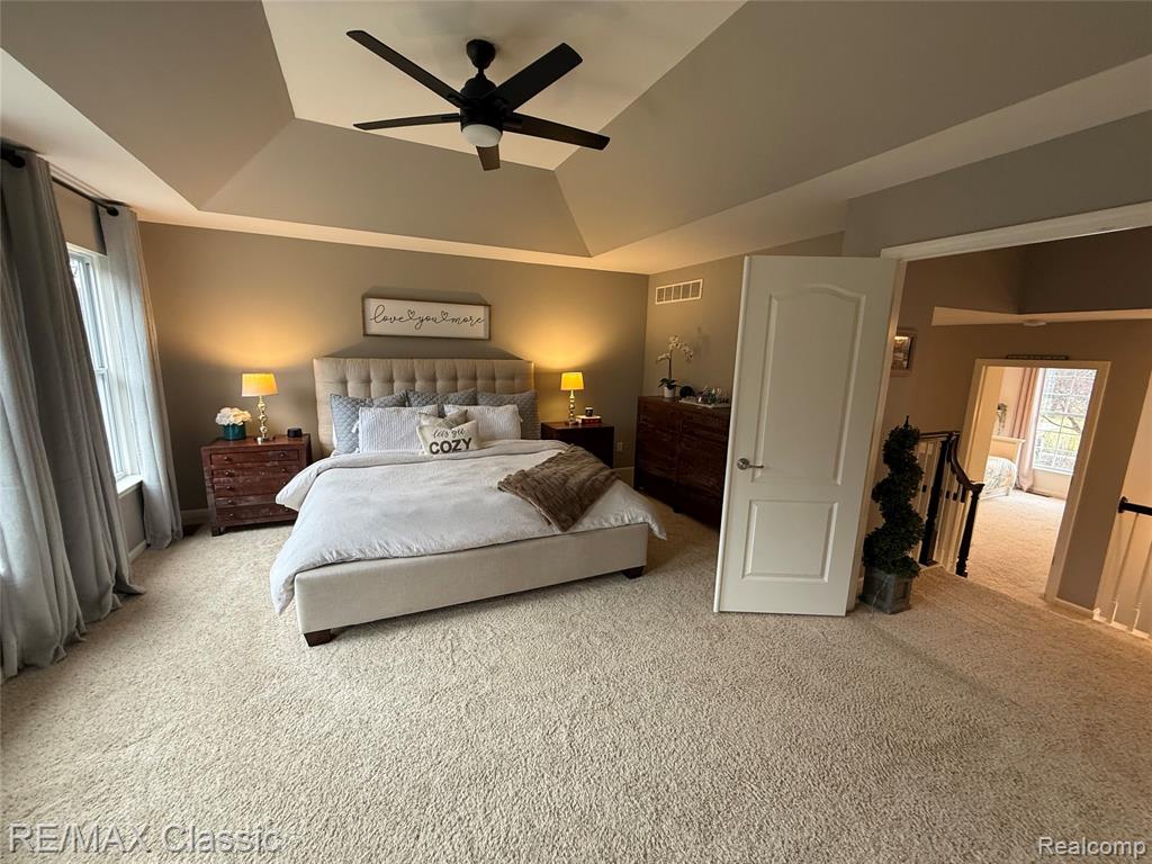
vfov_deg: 85.7
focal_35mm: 14
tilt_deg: -11.3
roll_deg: -2.7
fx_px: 466
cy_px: 432
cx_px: 576
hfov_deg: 102.1
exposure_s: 1/60
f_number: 2.2
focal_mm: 2.22
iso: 250
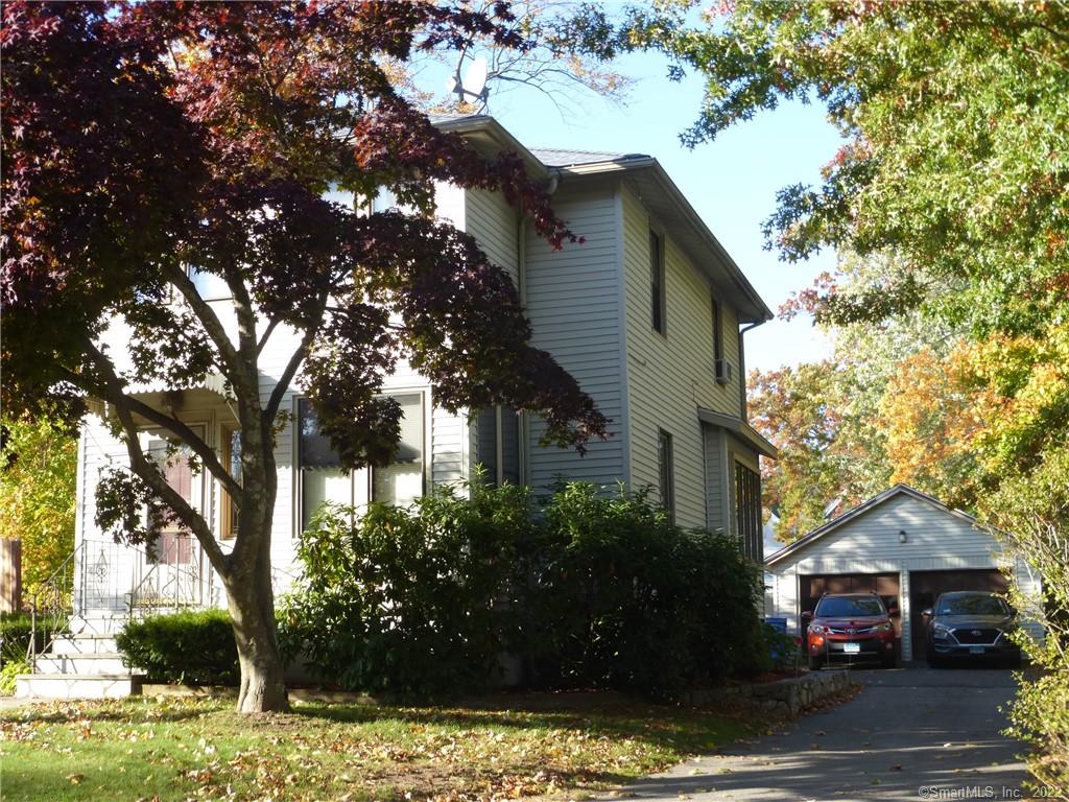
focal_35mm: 51
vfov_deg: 28.6
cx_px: 534
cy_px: 401
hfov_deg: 37.5
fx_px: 1575
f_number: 4.4
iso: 100
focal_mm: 9
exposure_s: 1/160
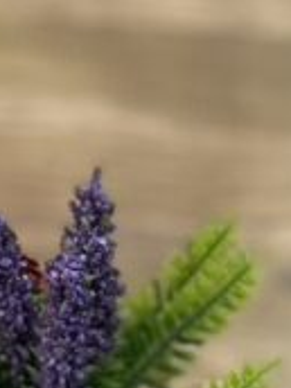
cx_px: 381
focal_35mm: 121
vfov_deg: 13.7
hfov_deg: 11.9
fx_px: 1356
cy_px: 785
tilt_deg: -63.7
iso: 250
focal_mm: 5.1
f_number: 1.6
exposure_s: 1/50
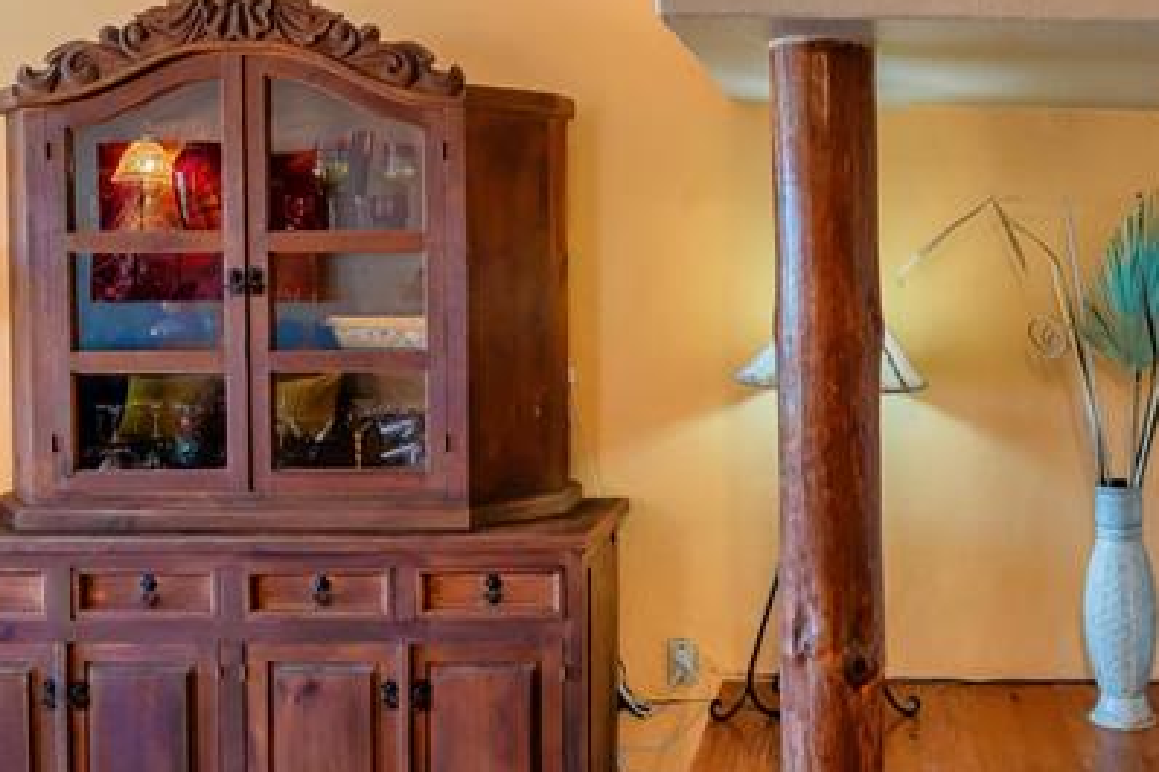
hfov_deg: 50.3
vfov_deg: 36.6
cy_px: 280
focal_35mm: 36
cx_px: 909
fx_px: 1158
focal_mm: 14
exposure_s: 1/45
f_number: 4.5
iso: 800
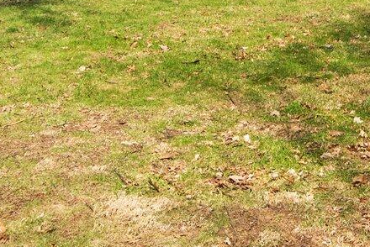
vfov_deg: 12.1
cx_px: 394
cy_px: -112
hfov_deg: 18.1
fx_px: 1121
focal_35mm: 109
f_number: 7.1
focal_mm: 16
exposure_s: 1/160
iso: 400
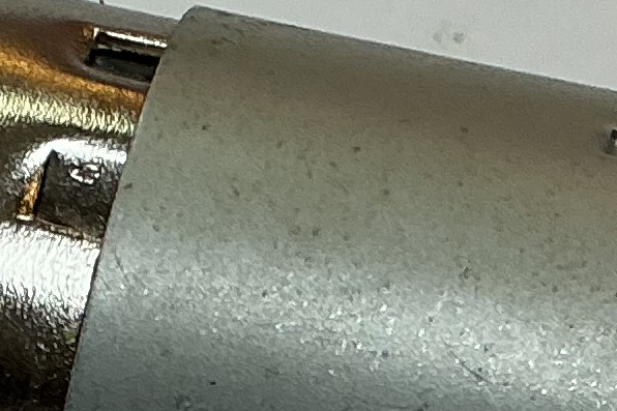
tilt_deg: -61.8
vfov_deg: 6.7
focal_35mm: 204
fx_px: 3495
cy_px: 506
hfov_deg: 10.0
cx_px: 58
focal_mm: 3
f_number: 1.8
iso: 25
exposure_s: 1/120
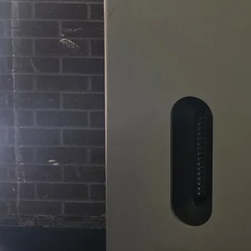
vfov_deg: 16.0
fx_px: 861
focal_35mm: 105
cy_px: -38
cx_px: 301
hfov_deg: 15.9
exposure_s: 1/120
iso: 200
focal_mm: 6.3
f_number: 1.7
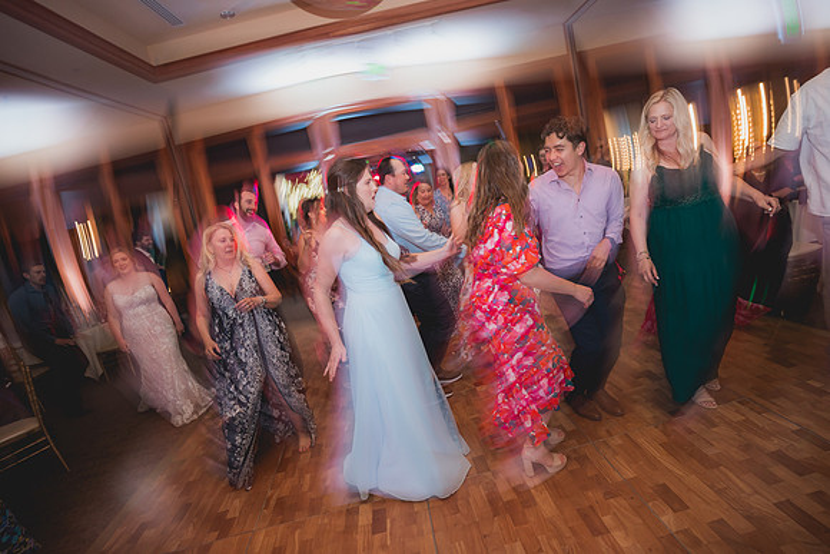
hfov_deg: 93.3
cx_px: 415
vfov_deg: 70.5
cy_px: 277
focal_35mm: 17
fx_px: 392
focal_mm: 17
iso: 1000
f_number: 2.8
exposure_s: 1/13
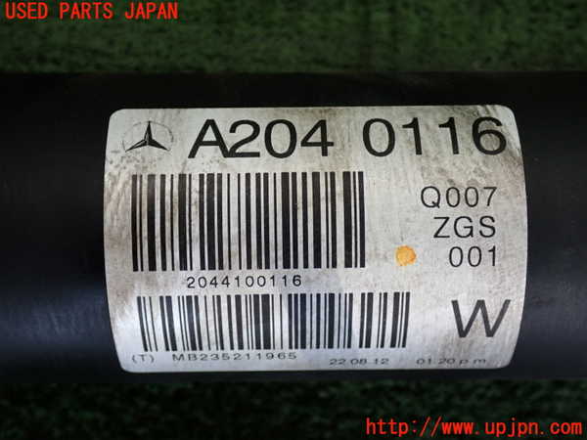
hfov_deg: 40.4
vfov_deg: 30.9
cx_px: 294
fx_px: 797
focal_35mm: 47
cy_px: 220
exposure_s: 1/125
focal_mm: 8.4
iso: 250
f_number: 3.1
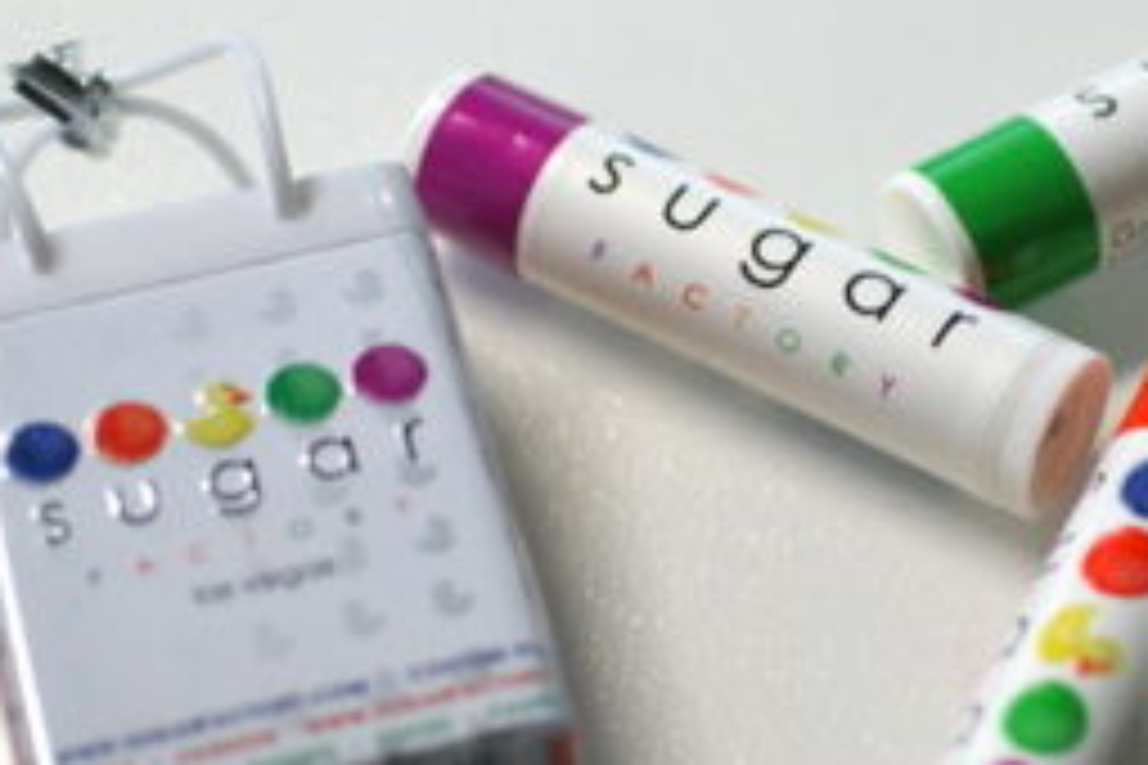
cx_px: 923
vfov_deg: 9.9
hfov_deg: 14.8
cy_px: 439
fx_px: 4400
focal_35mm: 138
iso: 160
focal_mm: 50
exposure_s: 1/80
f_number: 2.8
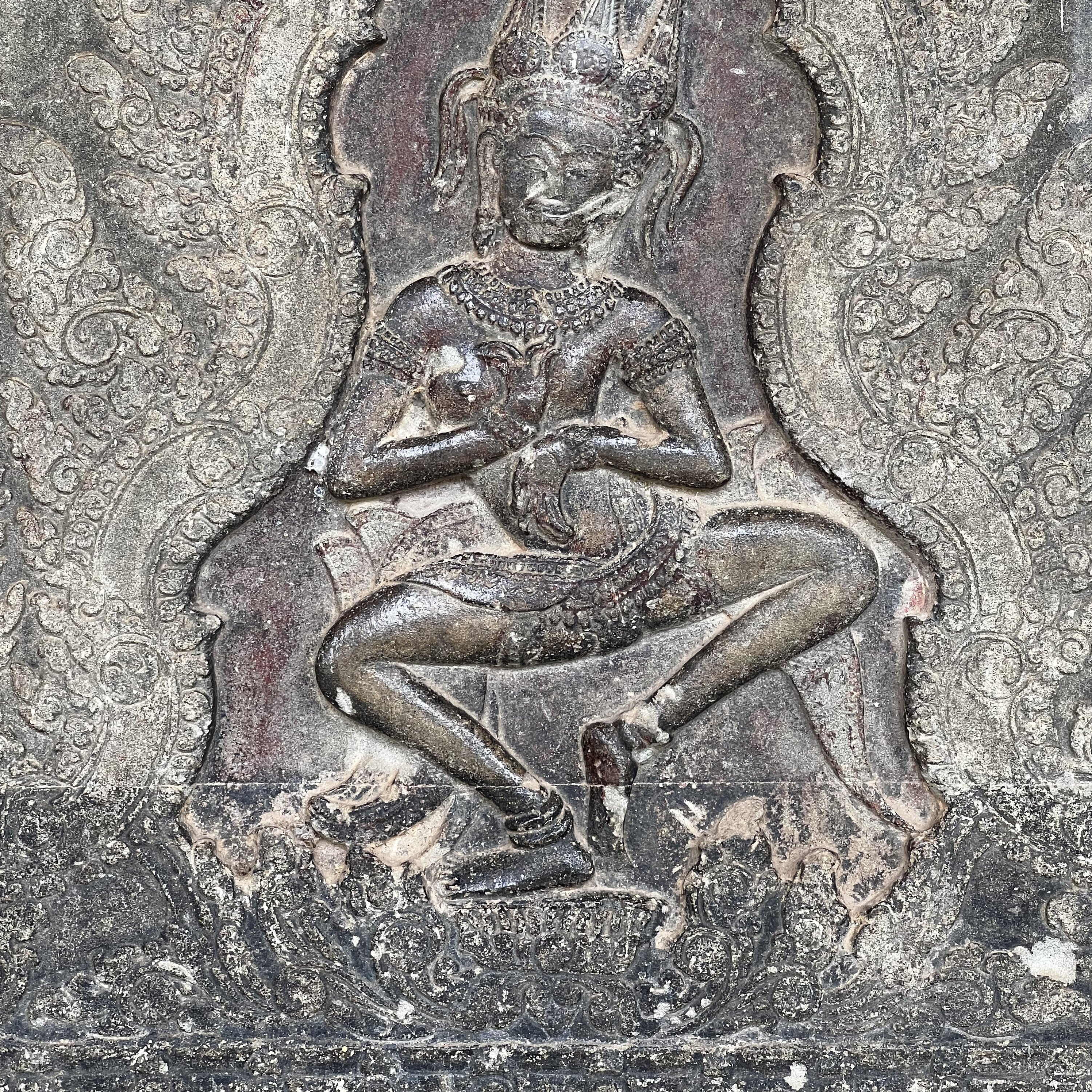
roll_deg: -1.1
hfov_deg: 19.1
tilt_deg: +1.0
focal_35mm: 91
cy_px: 459
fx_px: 3248
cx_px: 546
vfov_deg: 19.1
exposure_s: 1/99
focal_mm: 9
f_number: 2.8
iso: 50
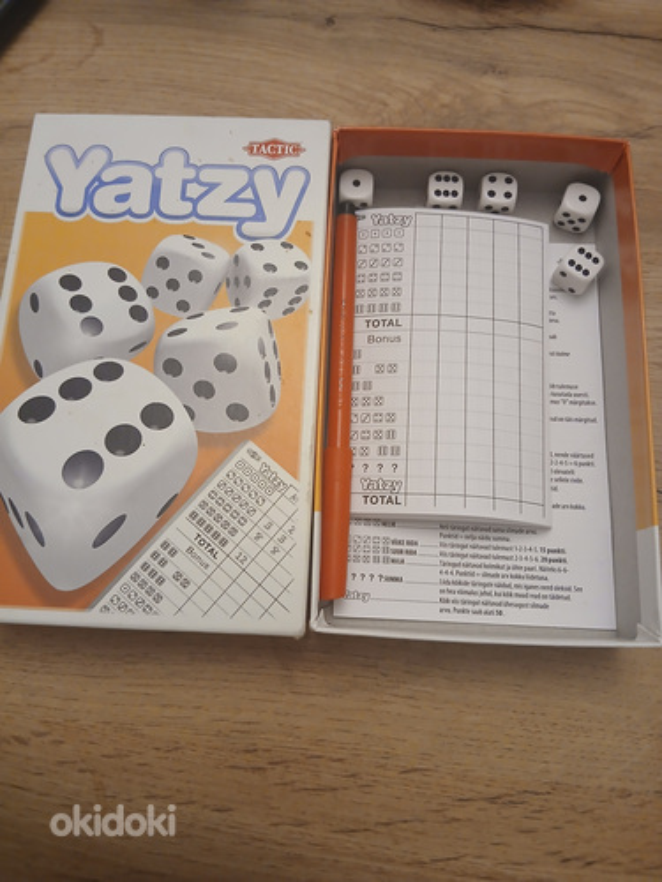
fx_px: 663
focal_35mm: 26
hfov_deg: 53.1
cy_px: 441
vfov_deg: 67.3
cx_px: 331
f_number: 1.8
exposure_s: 1/25
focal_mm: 3.98
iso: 320
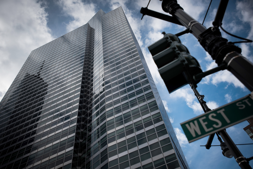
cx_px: 126
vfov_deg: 37.9
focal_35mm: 35
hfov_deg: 54.4
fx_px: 246
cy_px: 84
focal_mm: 35
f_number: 2.8
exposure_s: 1/2500
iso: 100
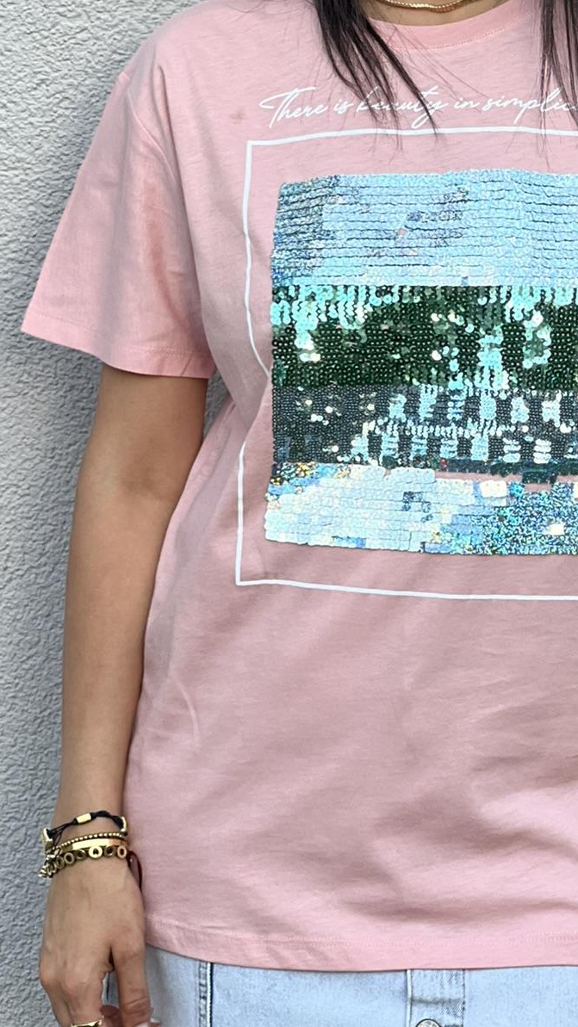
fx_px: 3924
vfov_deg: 14.9
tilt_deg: -8.3
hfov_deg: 8.4
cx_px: 491
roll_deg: -0.8
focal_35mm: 144
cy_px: 367
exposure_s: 1/121
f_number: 2.8
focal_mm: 9
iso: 64
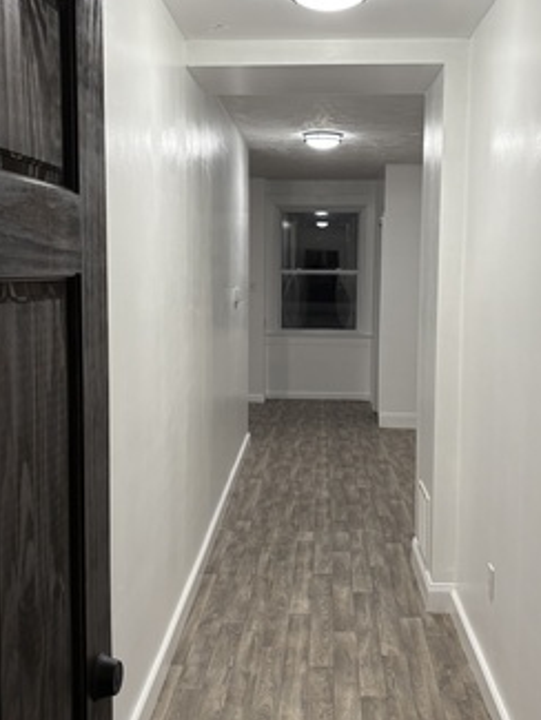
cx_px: 296
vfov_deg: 46.8
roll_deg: -0.5
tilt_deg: -5.5
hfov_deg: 36.0
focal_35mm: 40
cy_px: 352
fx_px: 833
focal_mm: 5.96
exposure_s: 1/60
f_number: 1.6
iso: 80
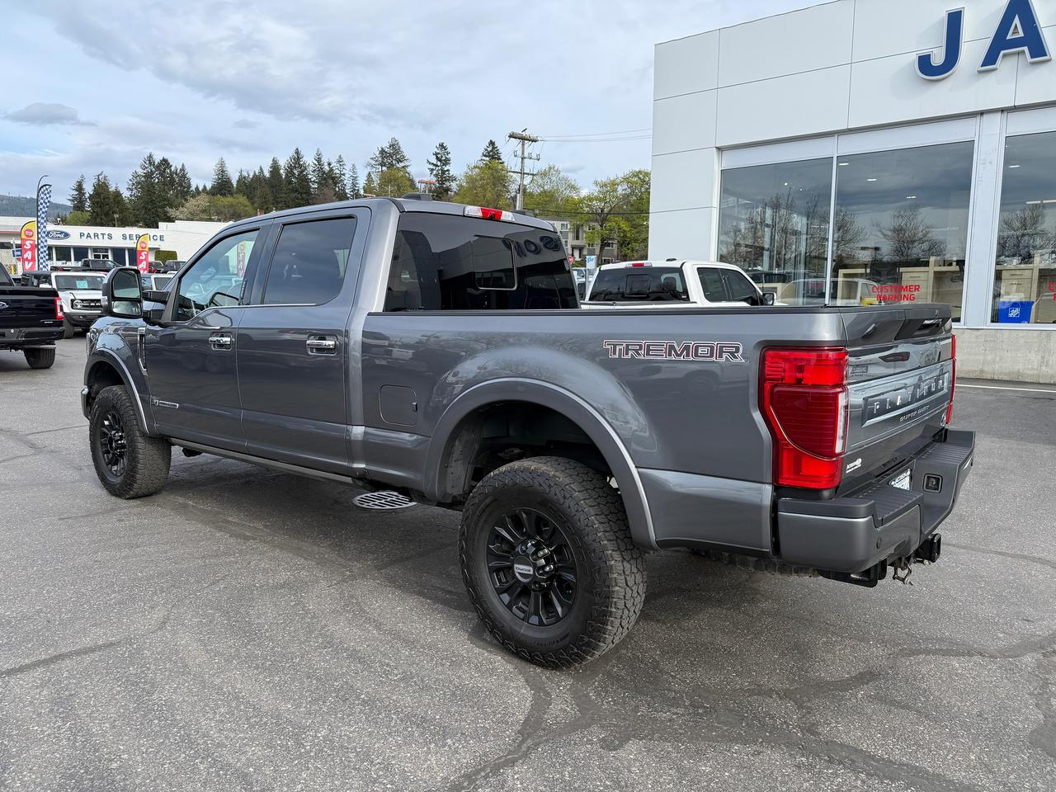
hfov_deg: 71.6
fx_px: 732
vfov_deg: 56.8
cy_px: 396
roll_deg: -0.1
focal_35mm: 24
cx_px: 528
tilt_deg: -6.3
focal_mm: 6.76
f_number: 1.78
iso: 80
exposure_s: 1/1770
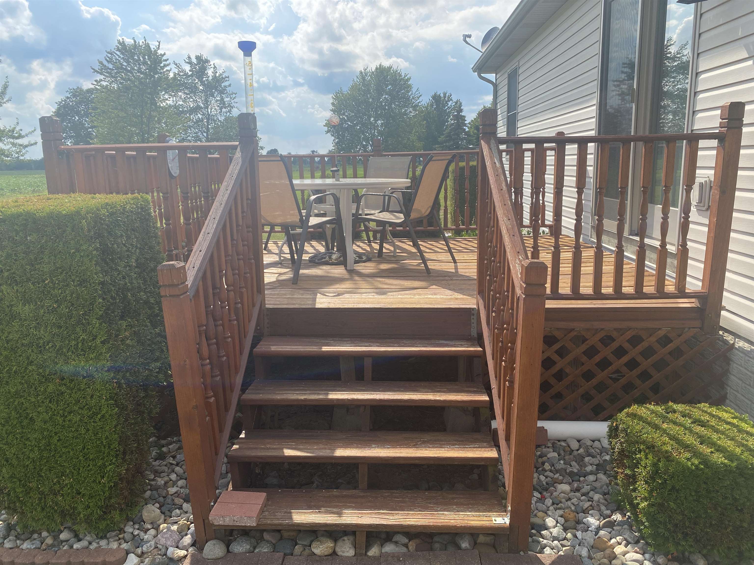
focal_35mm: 26
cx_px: 377
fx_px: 566
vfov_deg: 53.1
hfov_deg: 67.3
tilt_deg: -11.2
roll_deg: +0.3
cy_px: 282
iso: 32
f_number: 1.8
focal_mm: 4.25
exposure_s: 1/1808
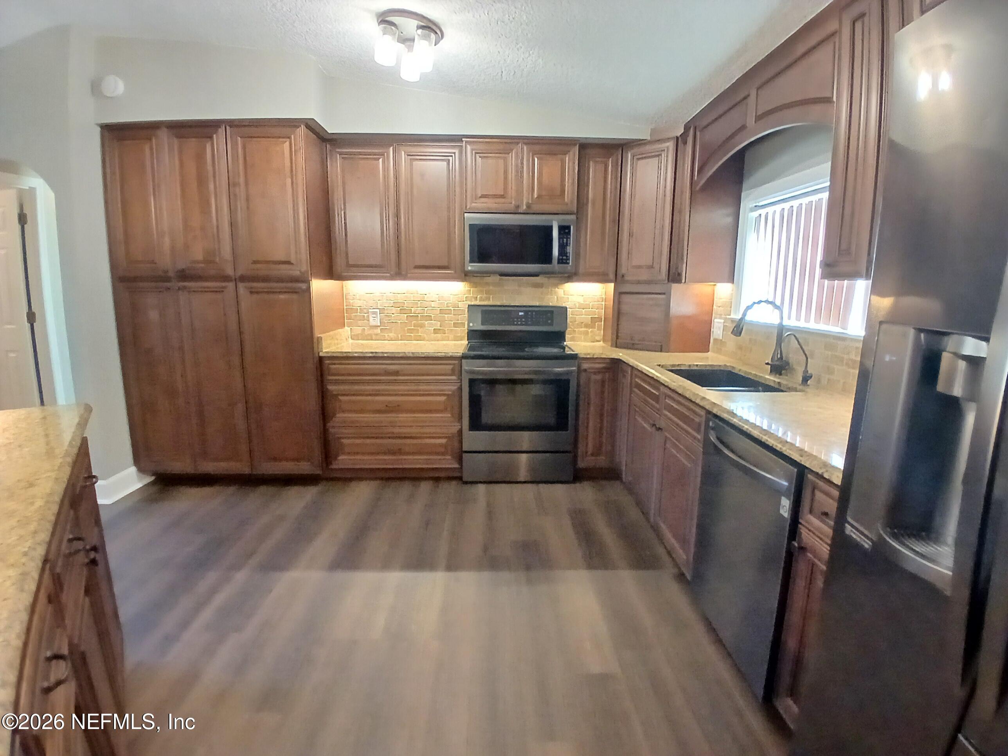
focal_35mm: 17
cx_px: 504
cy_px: 378
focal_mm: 1.4
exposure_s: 1/24
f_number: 2.2
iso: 500
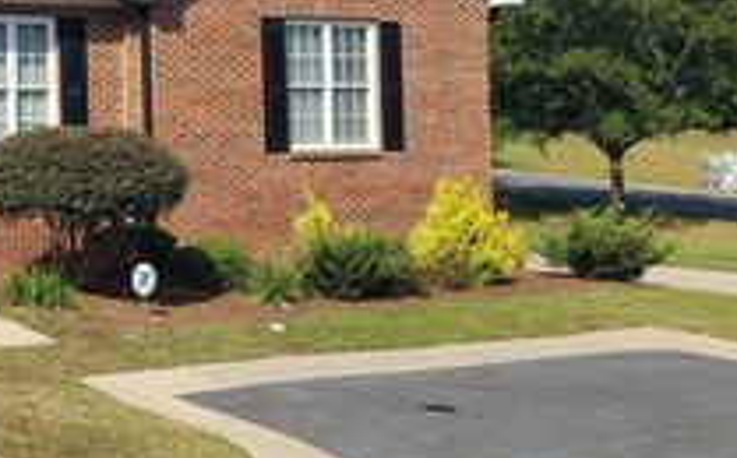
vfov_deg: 19.6
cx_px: -130
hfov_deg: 27.6
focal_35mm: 66
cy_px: 150
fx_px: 1324
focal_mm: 5.4
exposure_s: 1/1978
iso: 40
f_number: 1.8
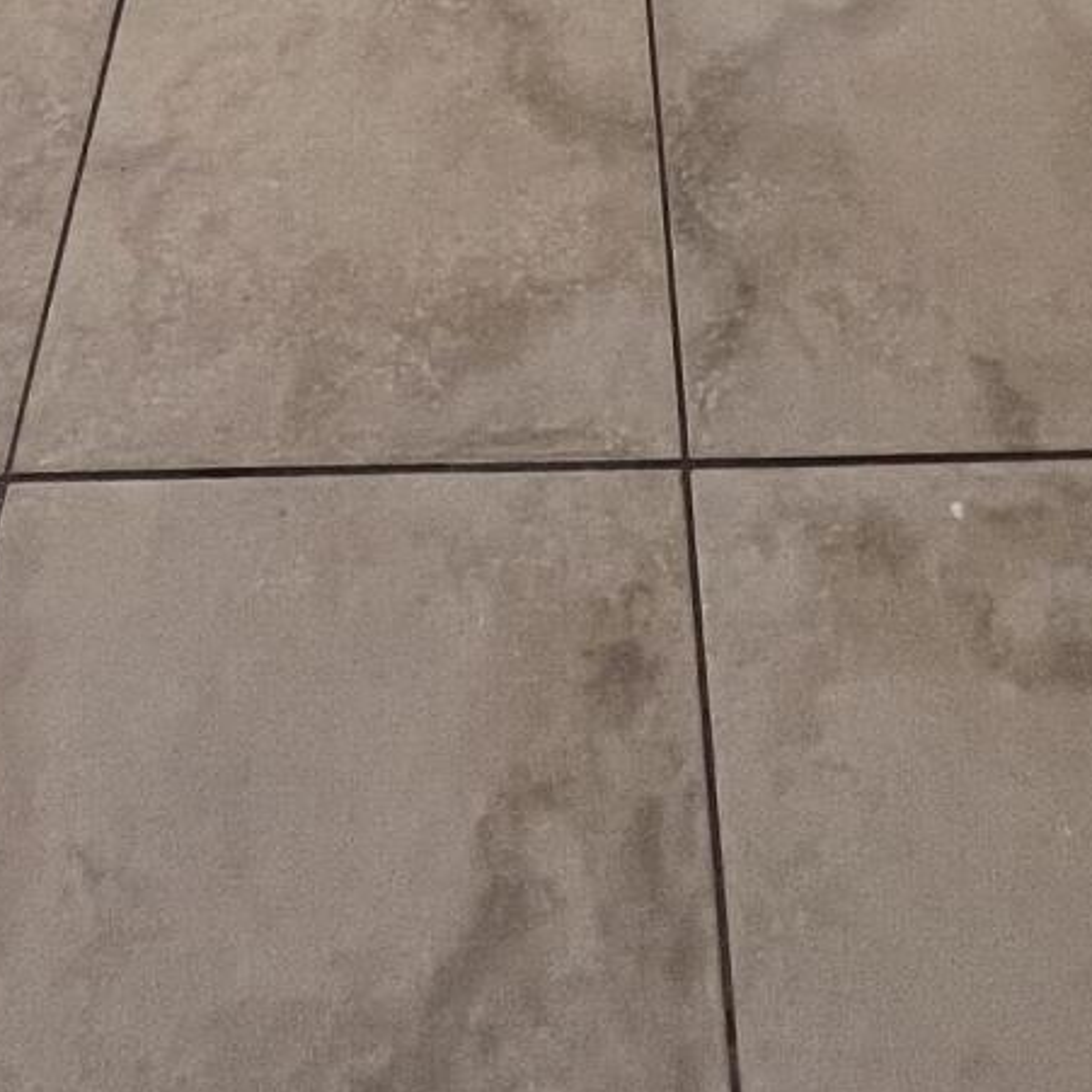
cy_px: -1165
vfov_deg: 18.5
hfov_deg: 33.4
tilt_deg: -13.3
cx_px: 542
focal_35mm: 51
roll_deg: +0.8
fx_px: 1820
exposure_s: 1/60
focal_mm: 1.57
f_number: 1.8
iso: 125
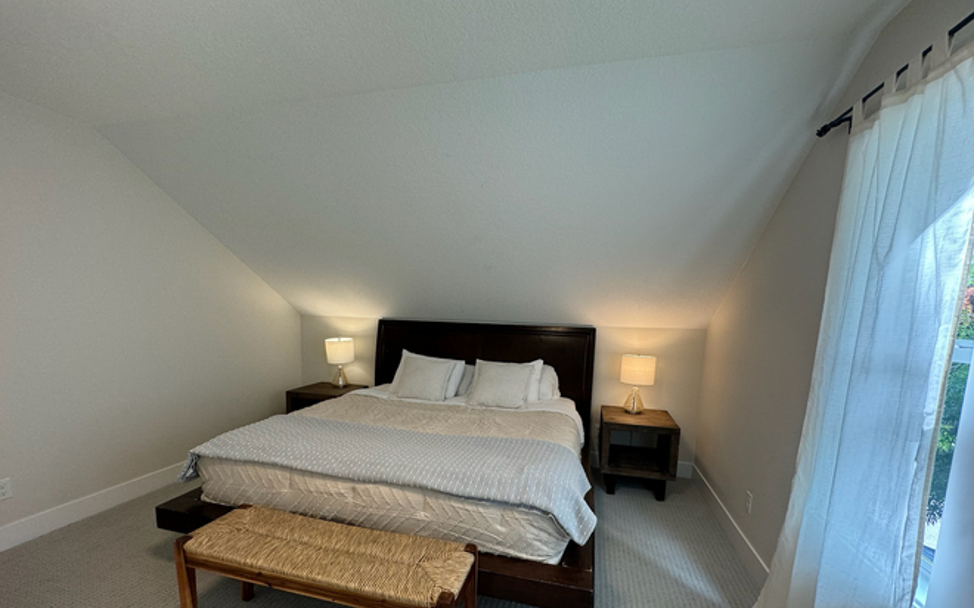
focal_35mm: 15
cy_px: 365
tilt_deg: -7.7
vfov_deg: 73.9
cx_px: 489
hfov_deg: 101.5
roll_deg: -2.1
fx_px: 398
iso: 160
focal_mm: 2.22
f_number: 2.2
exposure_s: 1/120
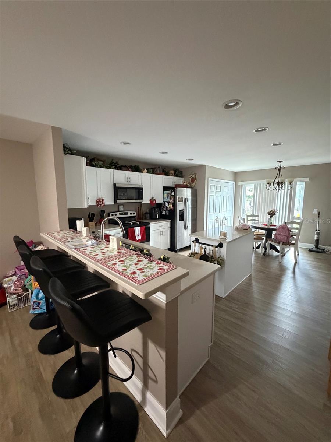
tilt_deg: -6.7
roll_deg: +0.8
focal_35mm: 14
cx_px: 166
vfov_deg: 102.1
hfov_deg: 85.7
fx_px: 178
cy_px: 221
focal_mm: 2.22
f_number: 2.2
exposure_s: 1/60
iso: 1000
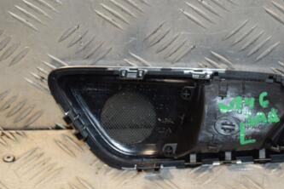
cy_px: 102
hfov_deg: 15.1
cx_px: 229
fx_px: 1065
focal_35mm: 135
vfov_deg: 10.2
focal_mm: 50
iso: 800
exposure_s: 1/200
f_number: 6.3
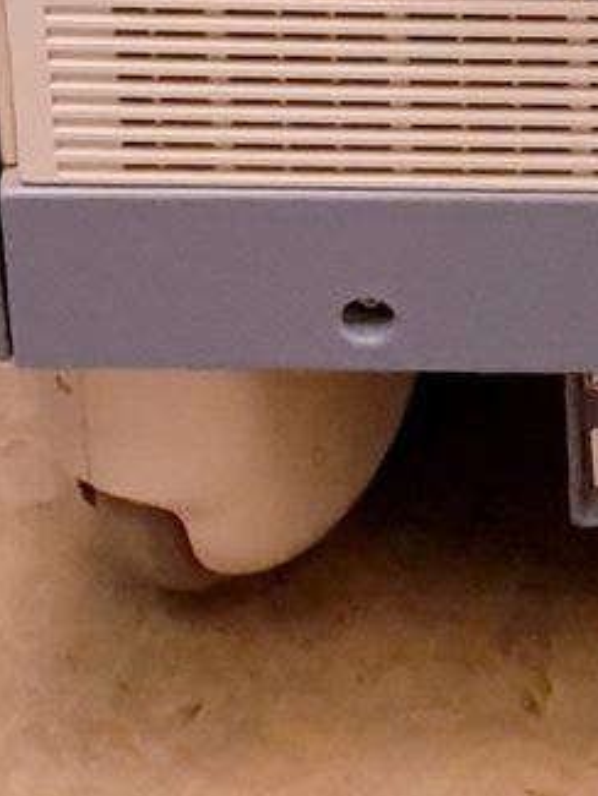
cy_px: -2202
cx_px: 897
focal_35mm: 205
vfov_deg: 7.4
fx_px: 4719
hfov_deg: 7.1
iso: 200
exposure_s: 1/50
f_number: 2.4
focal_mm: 4.3
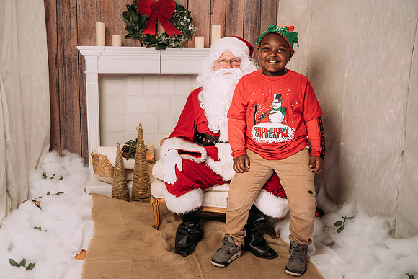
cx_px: 200
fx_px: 441
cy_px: 136
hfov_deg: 50.7
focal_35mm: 38
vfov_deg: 35.1
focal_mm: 35
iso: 100
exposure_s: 1/100
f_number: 5
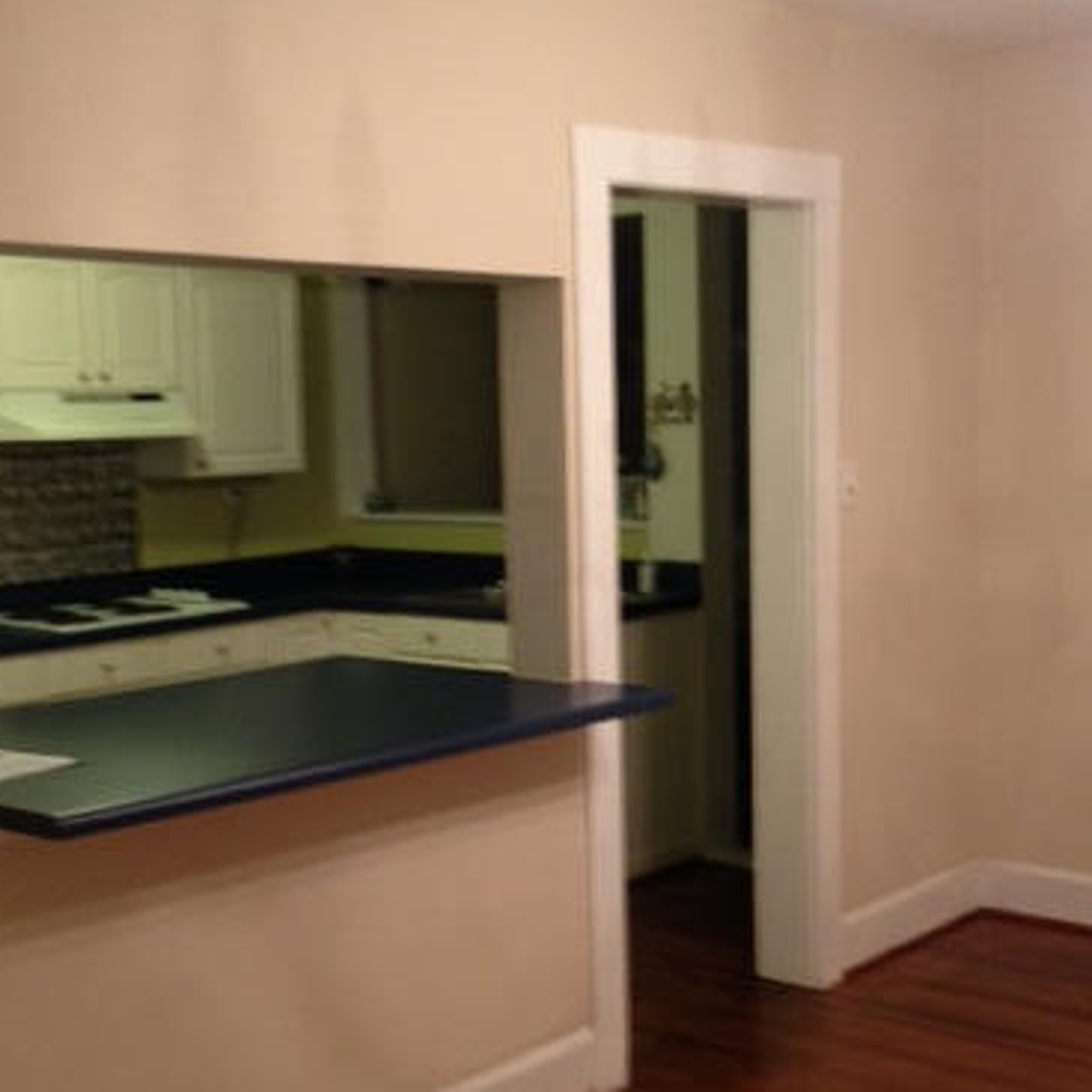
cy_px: 616
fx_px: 1927
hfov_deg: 31.6
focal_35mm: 54
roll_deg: -0.4
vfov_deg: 31.6
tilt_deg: -6.6
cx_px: 479
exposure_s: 1/20
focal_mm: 4.28
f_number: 2.4
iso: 160
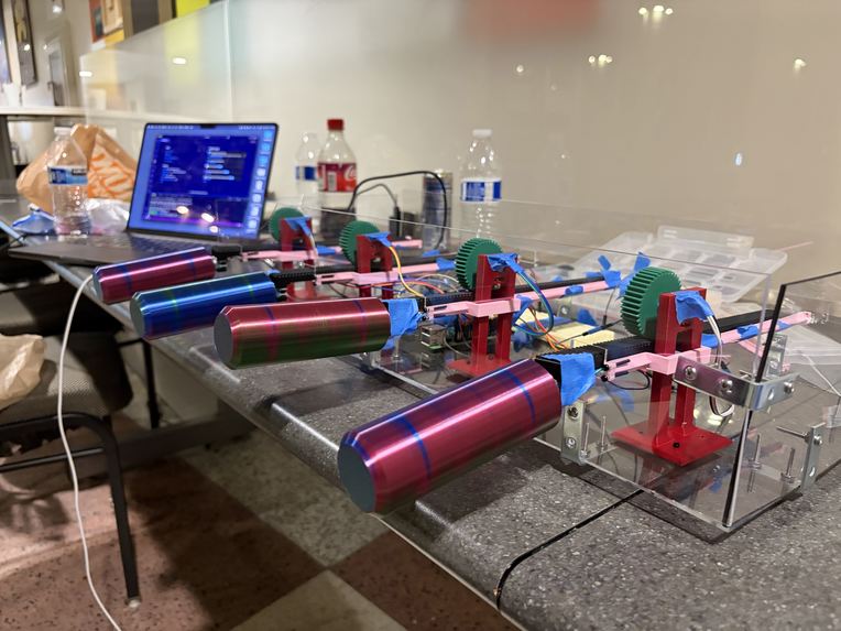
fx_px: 632
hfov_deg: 67.3
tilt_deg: -14.8
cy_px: 316
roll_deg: -0.3
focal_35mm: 26
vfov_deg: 53.1
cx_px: 420
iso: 500
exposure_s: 1/60
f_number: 1.6
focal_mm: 5.96
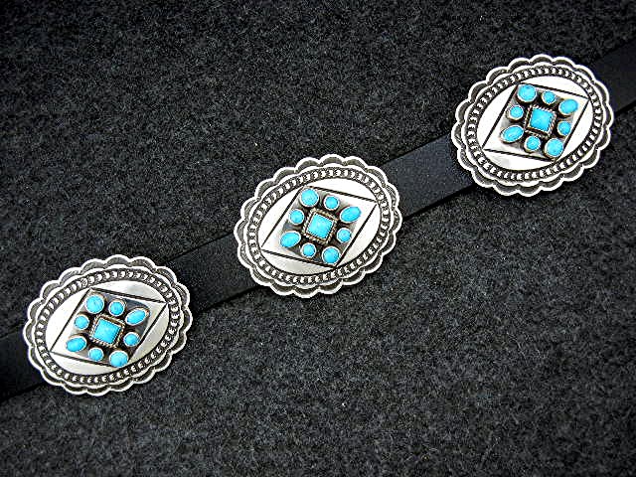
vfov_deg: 32.2
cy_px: 238
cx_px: 318
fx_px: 827
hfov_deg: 42.1
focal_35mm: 45
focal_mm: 8.1
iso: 200
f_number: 3.8
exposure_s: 1/5.7
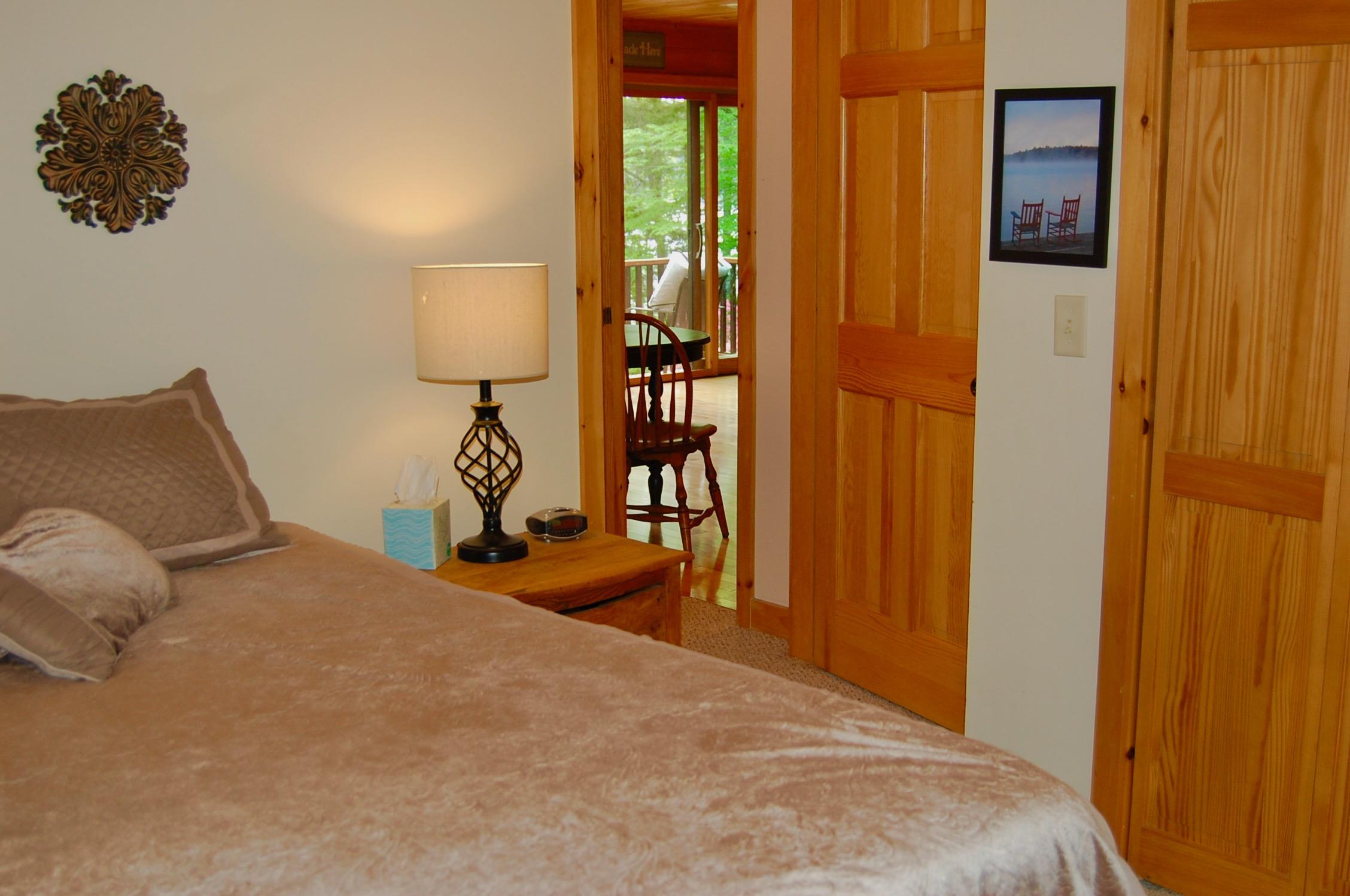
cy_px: 448
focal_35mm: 39
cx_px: 675
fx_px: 1460
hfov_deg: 49.6
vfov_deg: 34.1
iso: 400
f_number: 4.2
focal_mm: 26
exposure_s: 1/60
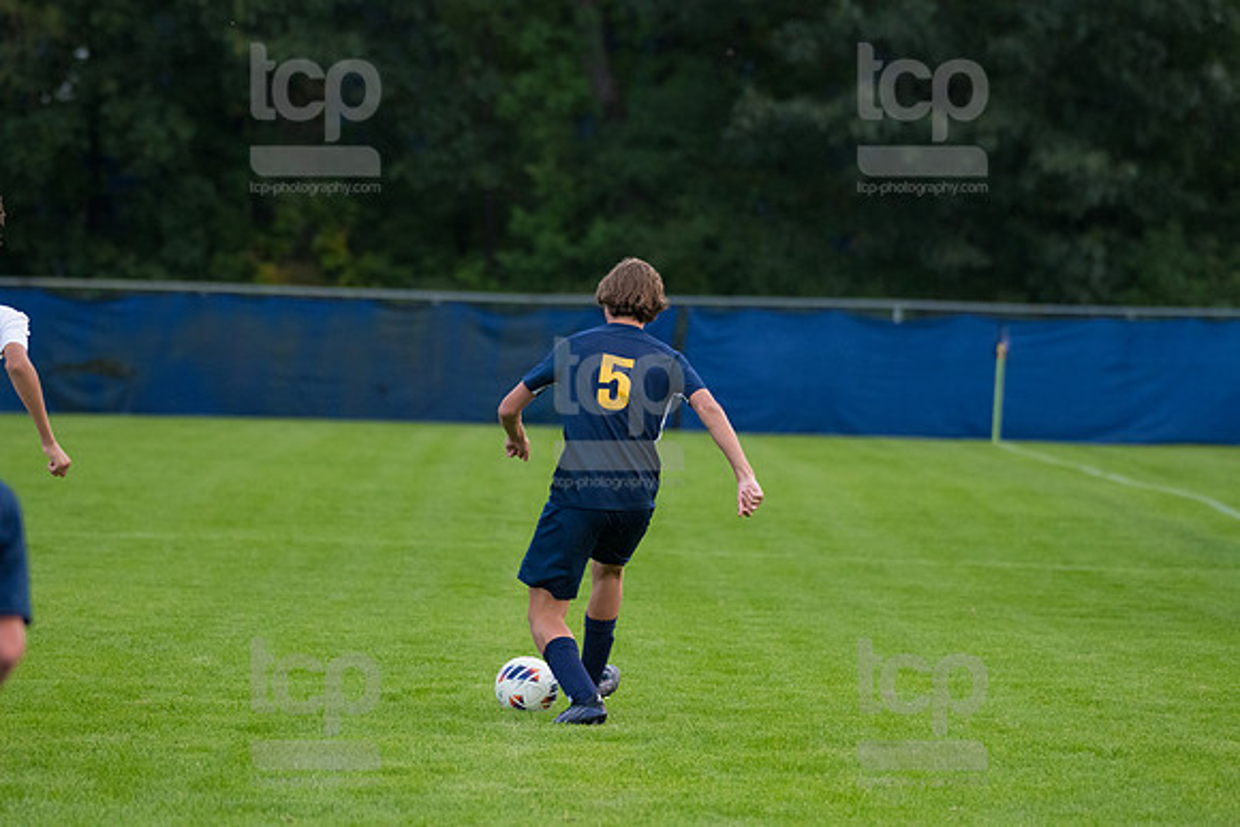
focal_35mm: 270
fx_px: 9302
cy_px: 414
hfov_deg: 7.6
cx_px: 620
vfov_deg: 5.1
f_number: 5.6
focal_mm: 270
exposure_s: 1/2000
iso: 3200
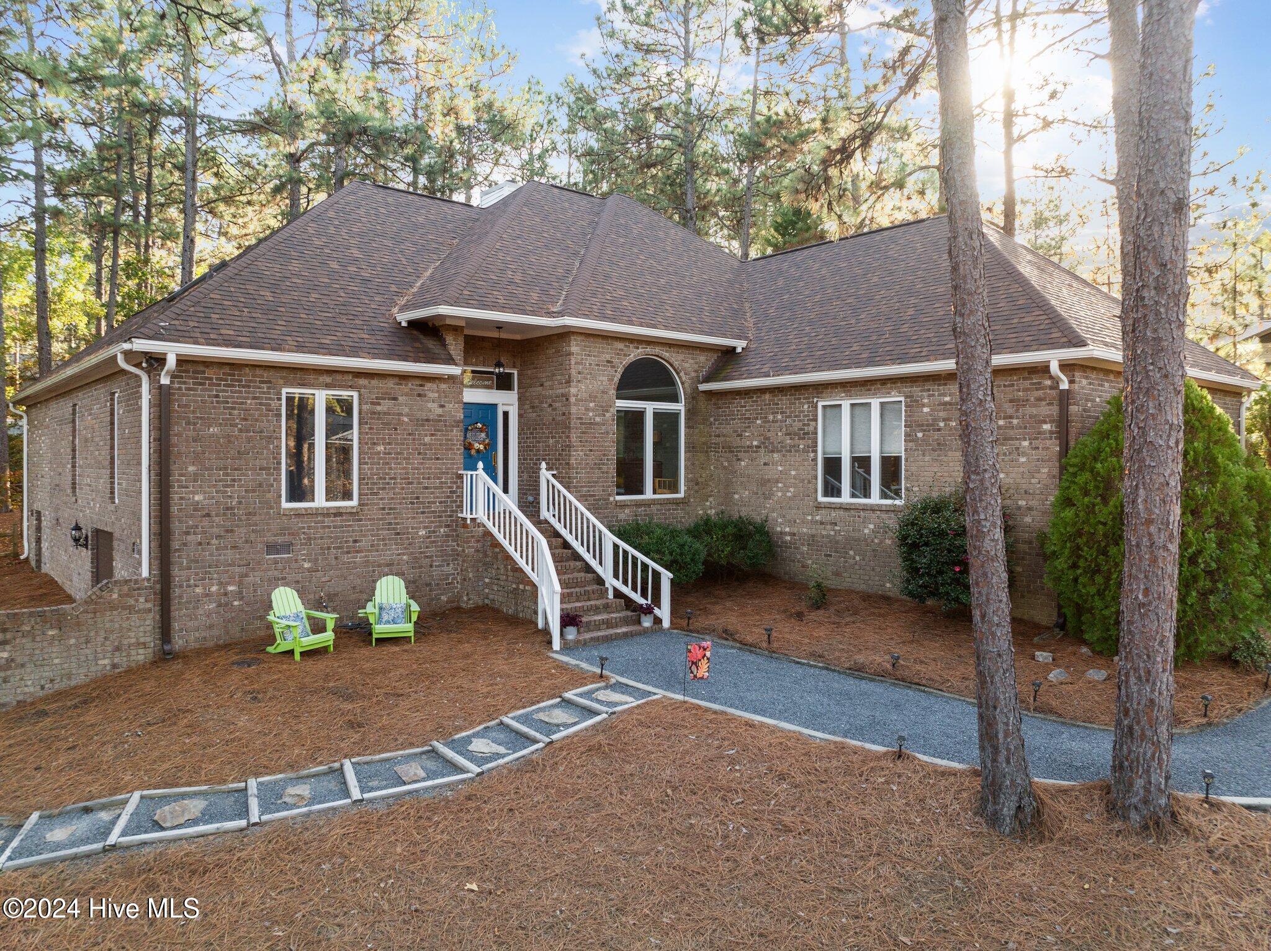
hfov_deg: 71.6
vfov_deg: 56.8
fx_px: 881
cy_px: 476
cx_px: 636
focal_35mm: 24
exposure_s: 1/320
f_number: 2.8
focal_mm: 12.29
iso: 400
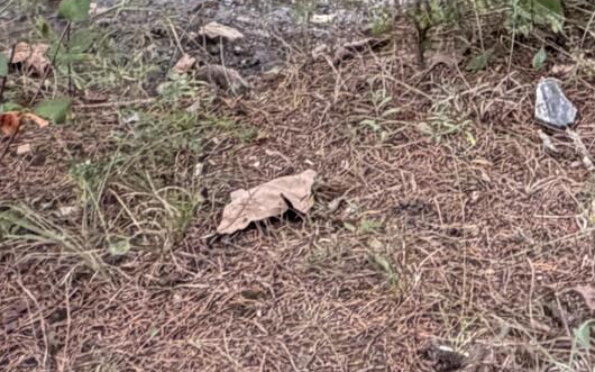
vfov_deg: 12.3
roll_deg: +0.1
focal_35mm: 84
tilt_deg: -3.3
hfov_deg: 24.4
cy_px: -521
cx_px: 454
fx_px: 1362
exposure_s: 1/121
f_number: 2.2
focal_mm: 2.22
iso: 160
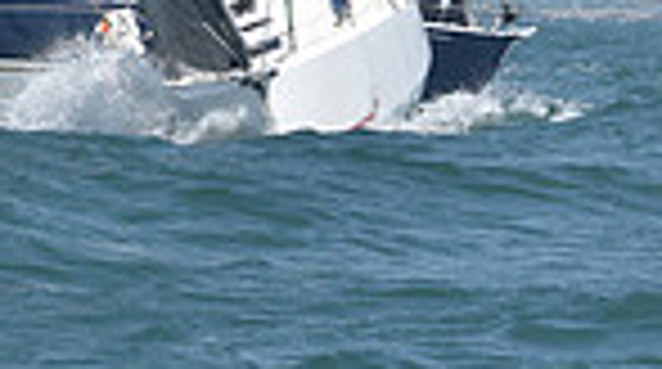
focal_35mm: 311
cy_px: -824
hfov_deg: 6.9
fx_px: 5448
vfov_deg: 3.8
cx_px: 92
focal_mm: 75
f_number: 9
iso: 320
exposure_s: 1/1000
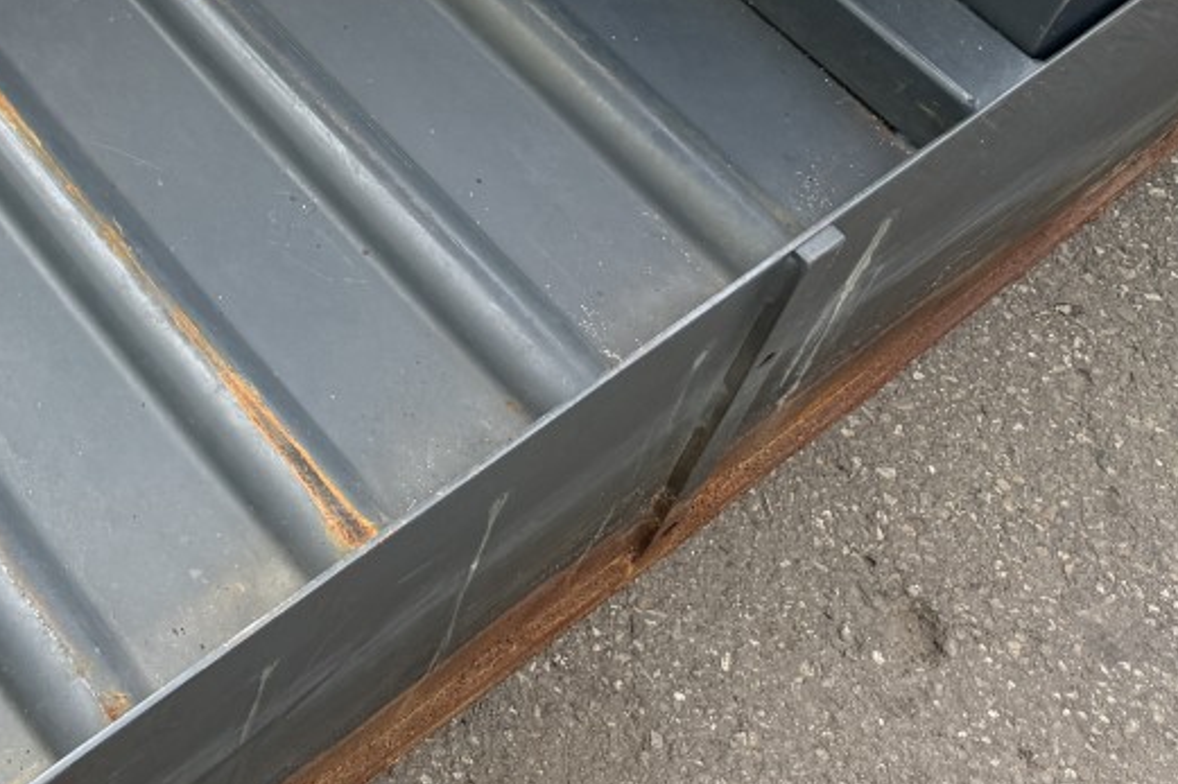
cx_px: -109
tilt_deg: -37.9
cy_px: -366
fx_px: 2257
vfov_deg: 17.8
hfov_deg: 26.9
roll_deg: -1.0
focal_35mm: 69
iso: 80
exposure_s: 1/1046
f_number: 1.78
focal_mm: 6.76
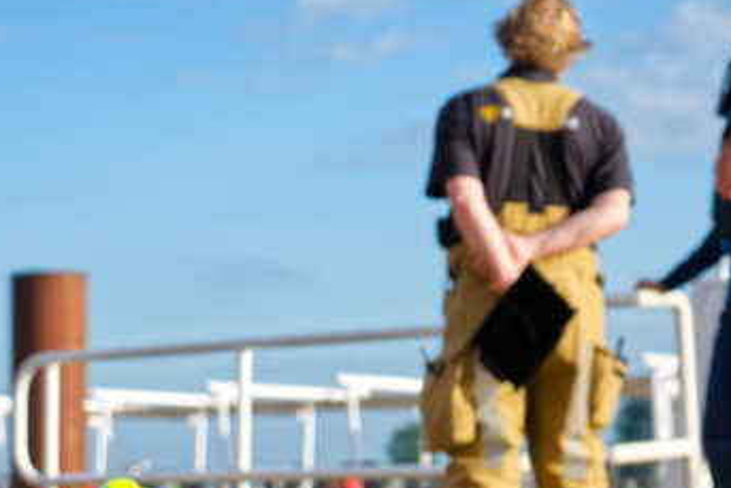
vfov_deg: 11.2
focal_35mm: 121
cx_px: 313
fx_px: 2458
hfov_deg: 16.9
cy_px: 521
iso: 100
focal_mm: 54
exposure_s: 1/500
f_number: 4.5
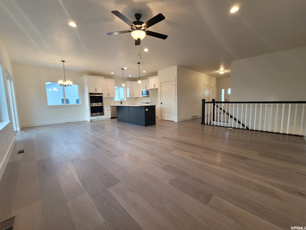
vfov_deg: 89.9
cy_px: 115
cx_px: 153
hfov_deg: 106.2
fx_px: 115
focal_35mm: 13
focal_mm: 2.2
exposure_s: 1/60
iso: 125
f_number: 2.2
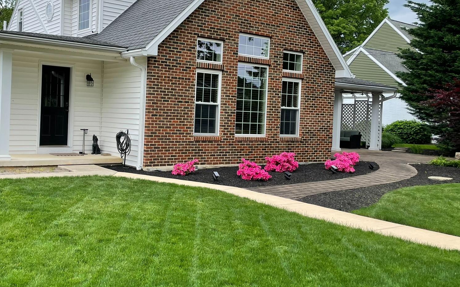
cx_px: 148
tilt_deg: -1.5
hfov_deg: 50.5
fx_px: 476
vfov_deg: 33.6
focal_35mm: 38
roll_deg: -2.0
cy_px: 129
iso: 32
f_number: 1.6
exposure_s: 1/1335
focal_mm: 4.2
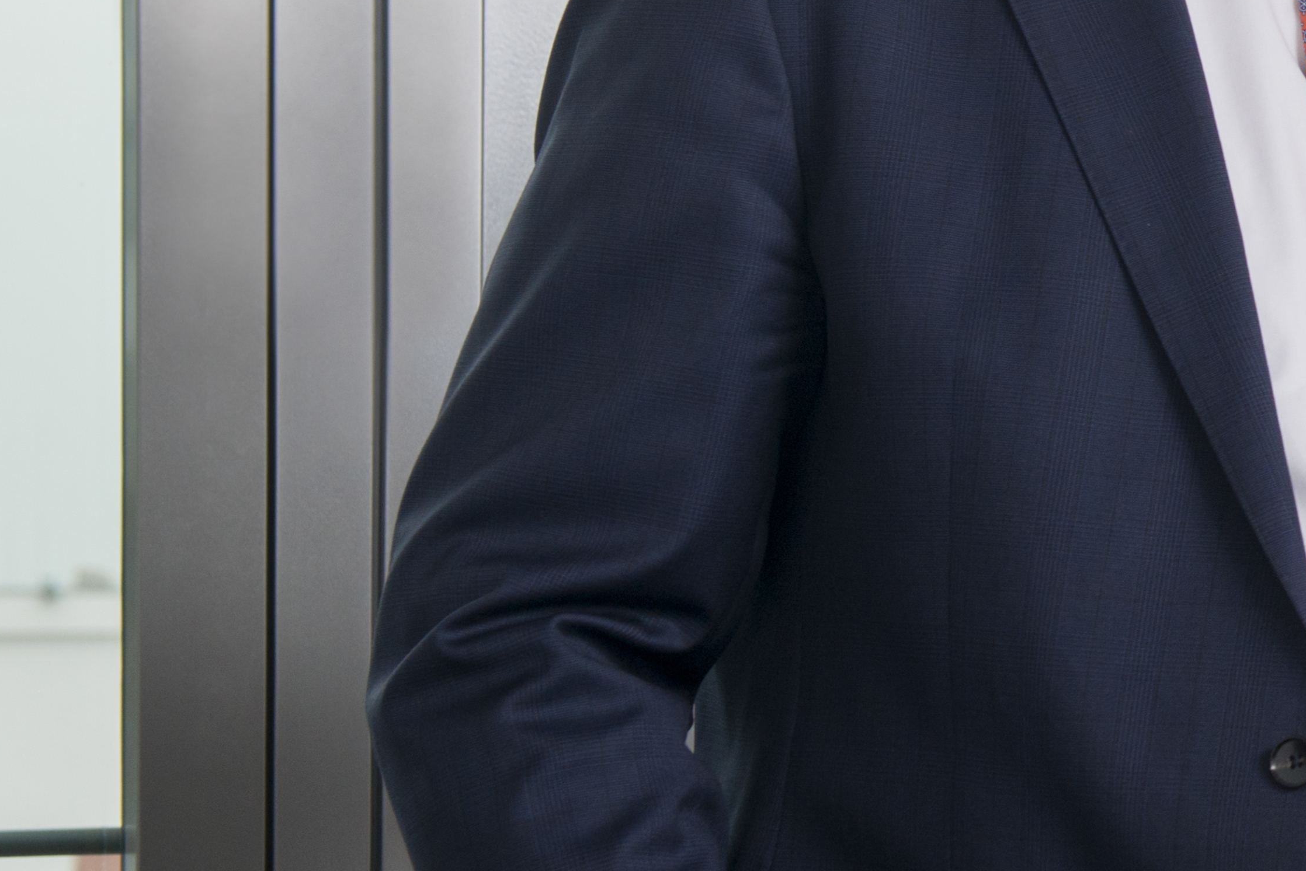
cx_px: 2049
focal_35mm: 158
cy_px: 147
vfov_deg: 8.7
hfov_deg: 12.3
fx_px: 5733
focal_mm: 48
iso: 400
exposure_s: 1/160
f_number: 7.1
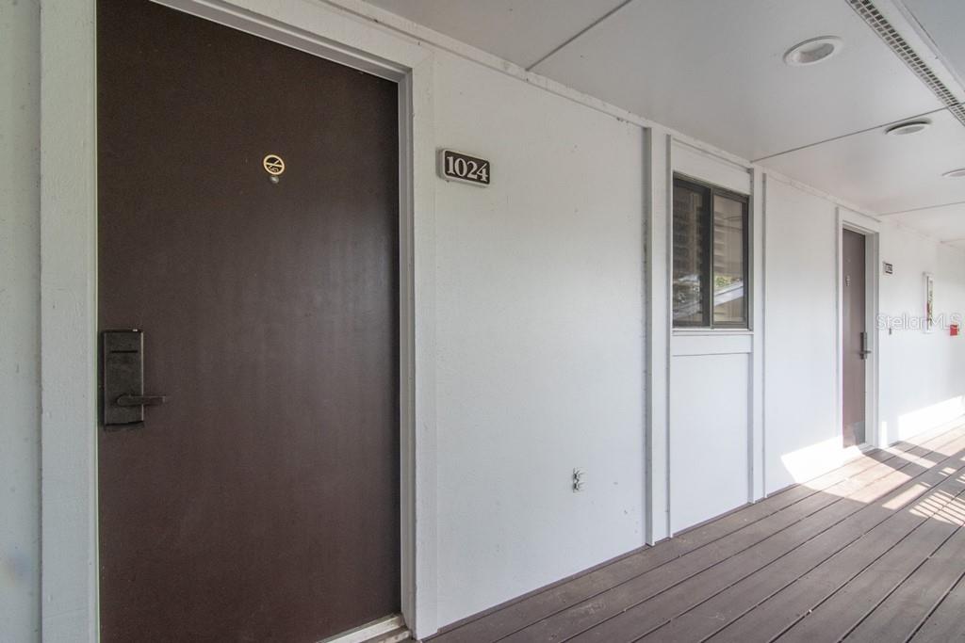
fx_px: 442
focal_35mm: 16
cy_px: 322
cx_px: 482
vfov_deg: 72.1
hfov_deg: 95.0
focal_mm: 11
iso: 1000
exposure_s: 1/20
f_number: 18
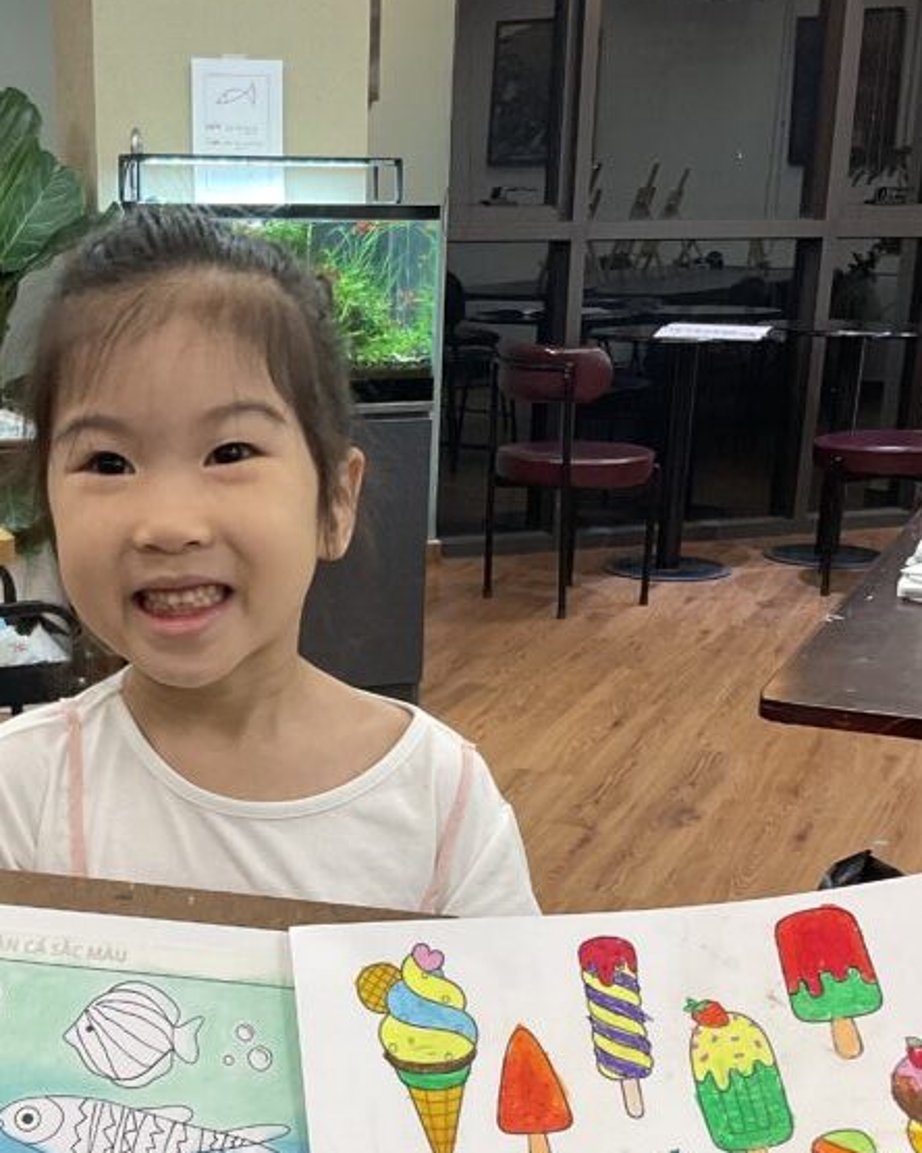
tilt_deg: -20.4
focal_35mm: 51
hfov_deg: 29.4
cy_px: 827
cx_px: 280
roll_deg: -0.7
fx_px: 1740
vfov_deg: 36.0
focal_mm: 3
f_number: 1.8
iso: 64
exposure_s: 1/109
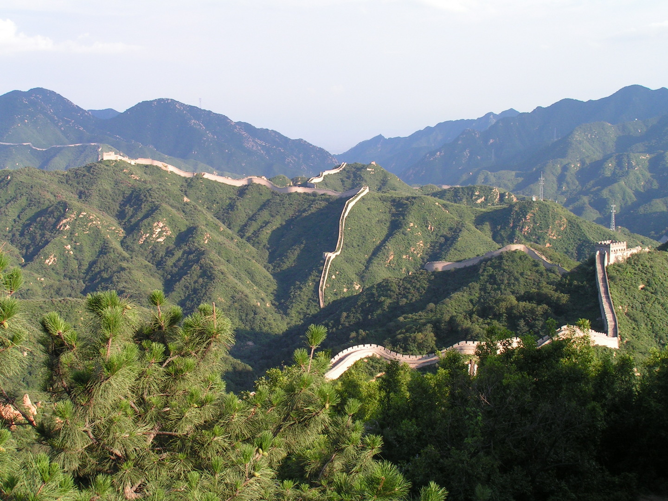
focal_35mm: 54
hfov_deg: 35.5
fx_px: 1042
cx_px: 334
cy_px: 250
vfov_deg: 27.0
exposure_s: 1/160
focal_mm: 9
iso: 50
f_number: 5.6
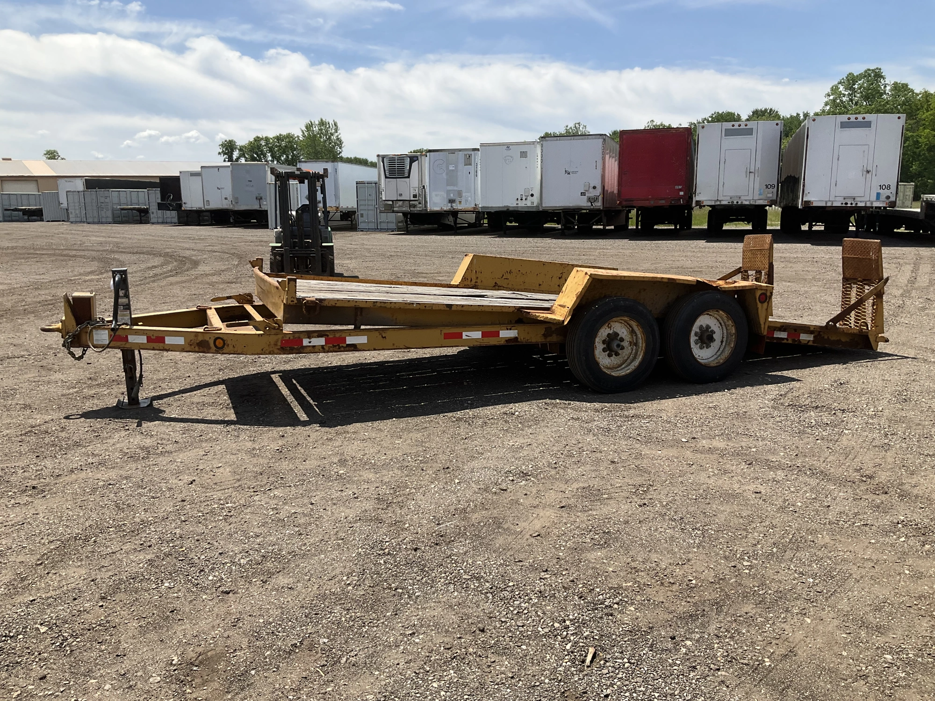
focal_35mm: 29
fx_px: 783
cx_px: 468
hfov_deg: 61.7
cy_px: 350
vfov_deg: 48.2
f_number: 1.8
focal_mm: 3
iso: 25
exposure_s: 1/1984
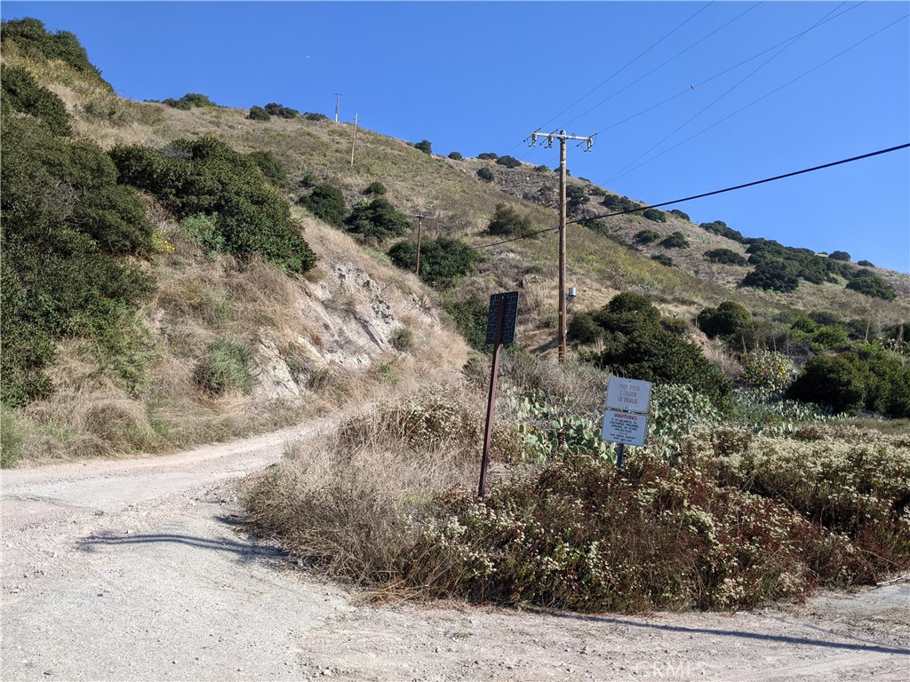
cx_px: 455
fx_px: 710
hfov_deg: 65.3
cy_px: 341
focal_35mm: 27
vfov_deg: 51.4
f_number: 1.8
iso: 62
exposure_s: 1/1957
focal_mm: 4.44
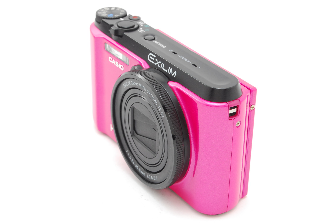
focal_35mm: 82
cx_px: 168
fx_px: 769
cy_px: 112
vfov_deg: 16.6
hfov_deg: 24.6
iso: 500
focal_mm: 55
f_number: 14
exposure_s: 1/100
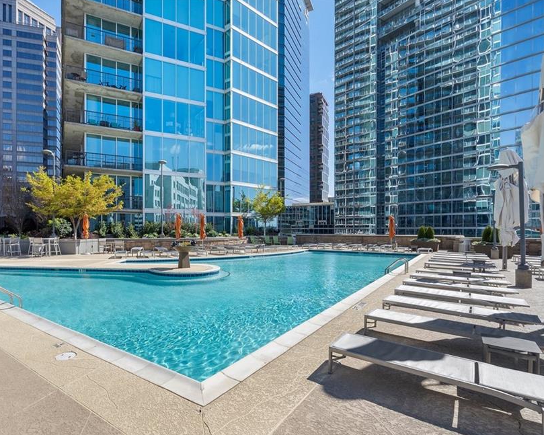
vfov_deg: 70.8
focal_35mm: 19
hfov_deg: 82.1
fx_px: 306
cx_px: 212
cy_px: 226
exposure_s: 1/200
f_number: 16
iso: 640
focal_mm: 16
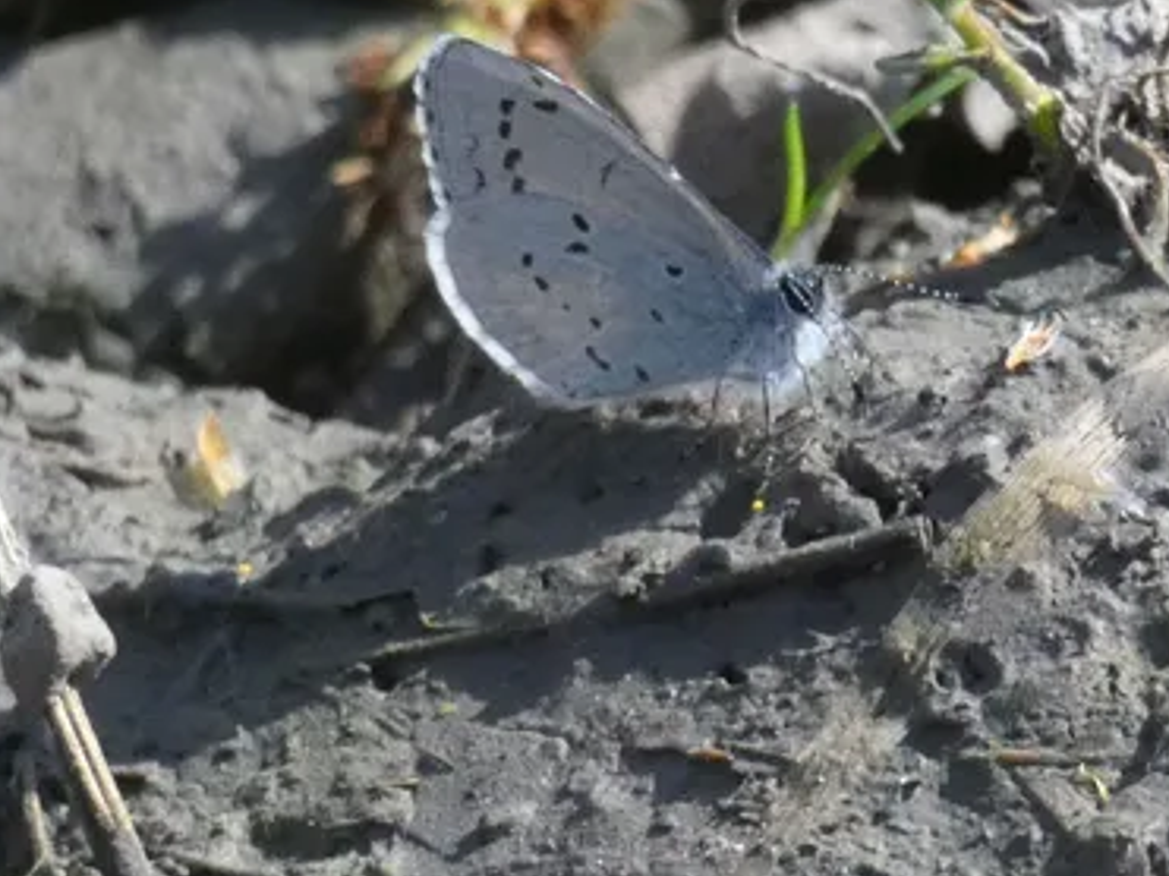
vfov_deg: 4.7
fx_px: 10668
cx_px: 813
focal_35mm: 316
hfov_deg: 6.3
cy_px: 233
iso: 500
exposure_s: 1/250
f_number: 5.5
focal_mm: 32.7
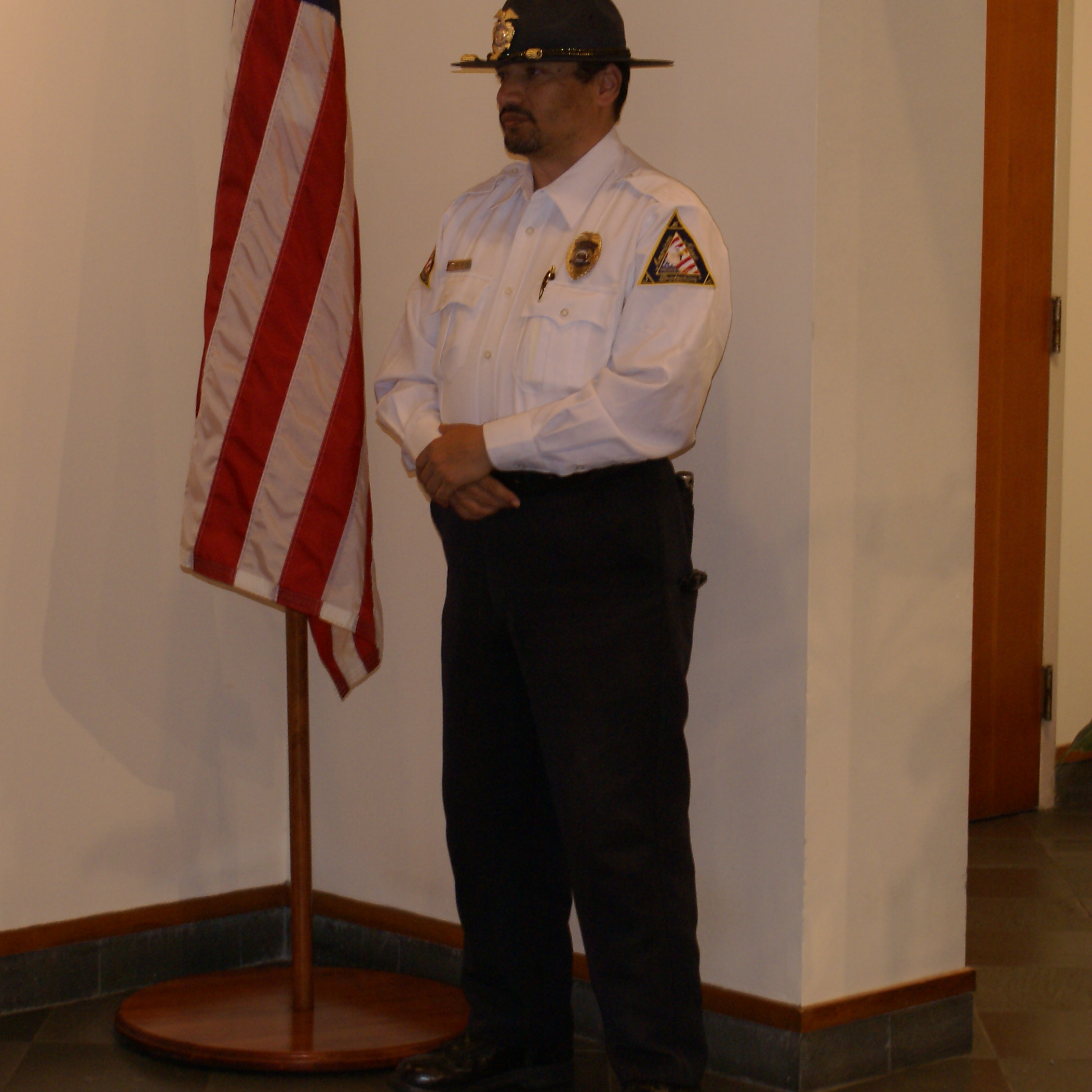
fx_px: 3355
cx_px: 534
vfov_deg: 18.5
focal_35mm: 94
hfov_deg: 18.5
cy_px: 453
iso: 400
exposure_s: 1/20
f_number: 5.6
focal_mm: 40
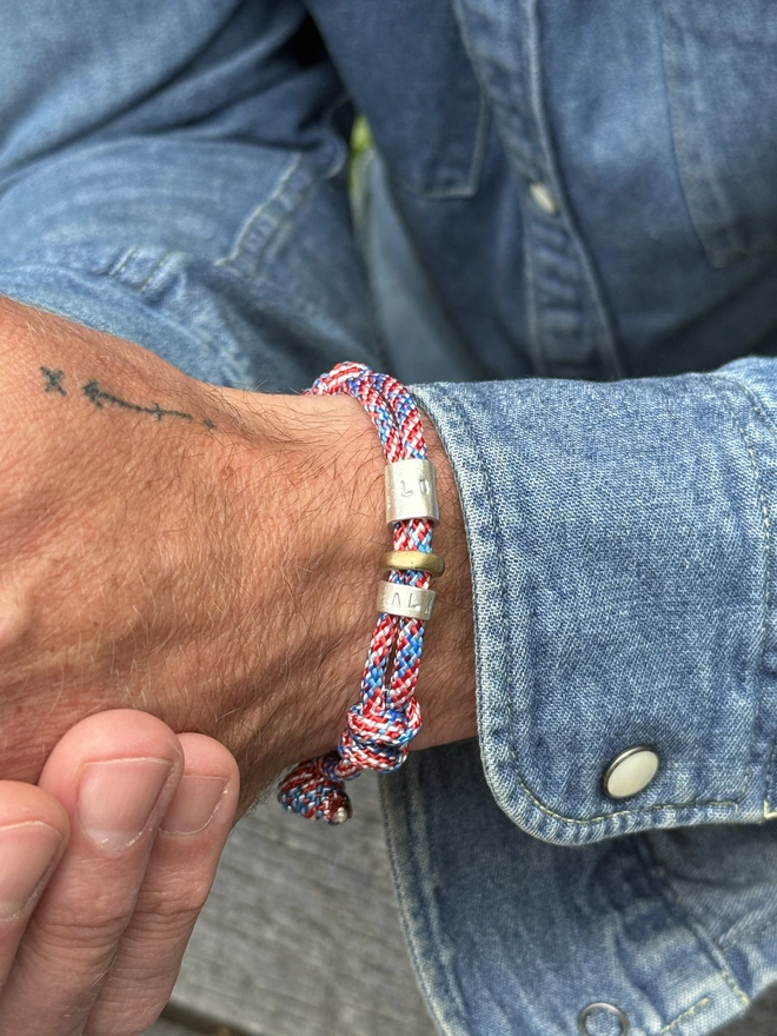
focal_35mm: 48
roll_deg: -0.9
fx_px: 1437
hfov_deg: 30.3
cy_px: 518
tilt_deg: -21.9
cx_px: 388
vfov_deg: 39.7
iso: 64
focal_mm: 6.76
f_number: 1.78
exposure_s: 1/561
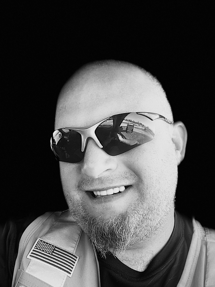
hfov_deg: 46.8
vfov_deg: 60.0
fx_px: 248
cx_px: 108
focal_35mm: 30
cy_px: 144
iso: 40
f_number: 2.2
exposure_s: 1/122
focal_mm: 2.71
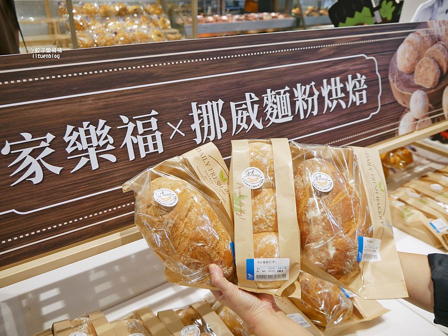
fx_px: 363
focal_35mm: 28
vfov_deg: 49.8
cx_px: 224
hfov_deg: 63.4
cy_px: 168
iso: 200
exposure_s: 1/60
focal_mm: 14
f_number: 3.5
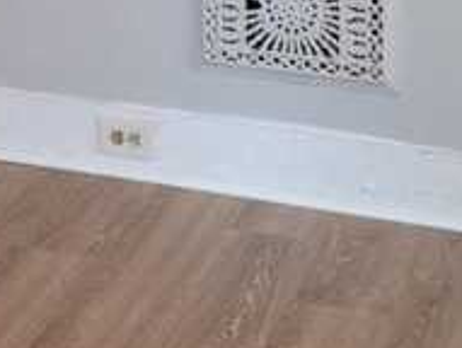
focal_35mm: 123
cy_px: -242
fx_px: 1645
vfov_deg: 11.4
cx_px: 7
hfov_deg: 15.7
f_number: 1.8
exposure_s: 1/60
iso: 25
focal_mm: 5.54
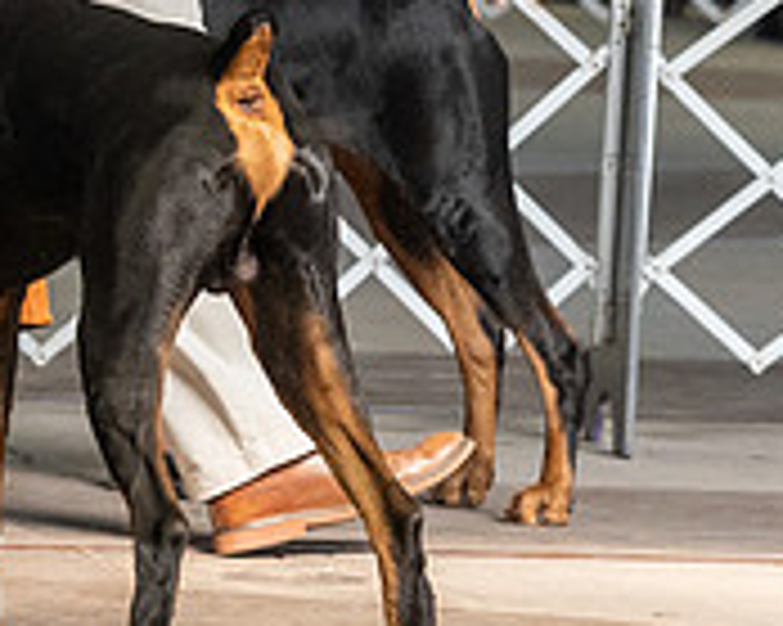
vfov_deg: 3.7
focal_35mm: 412
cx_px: -119
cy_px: -212
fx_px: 9542
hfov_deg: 4.7
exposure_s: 1/400
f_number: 5
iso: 5000
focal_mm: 113
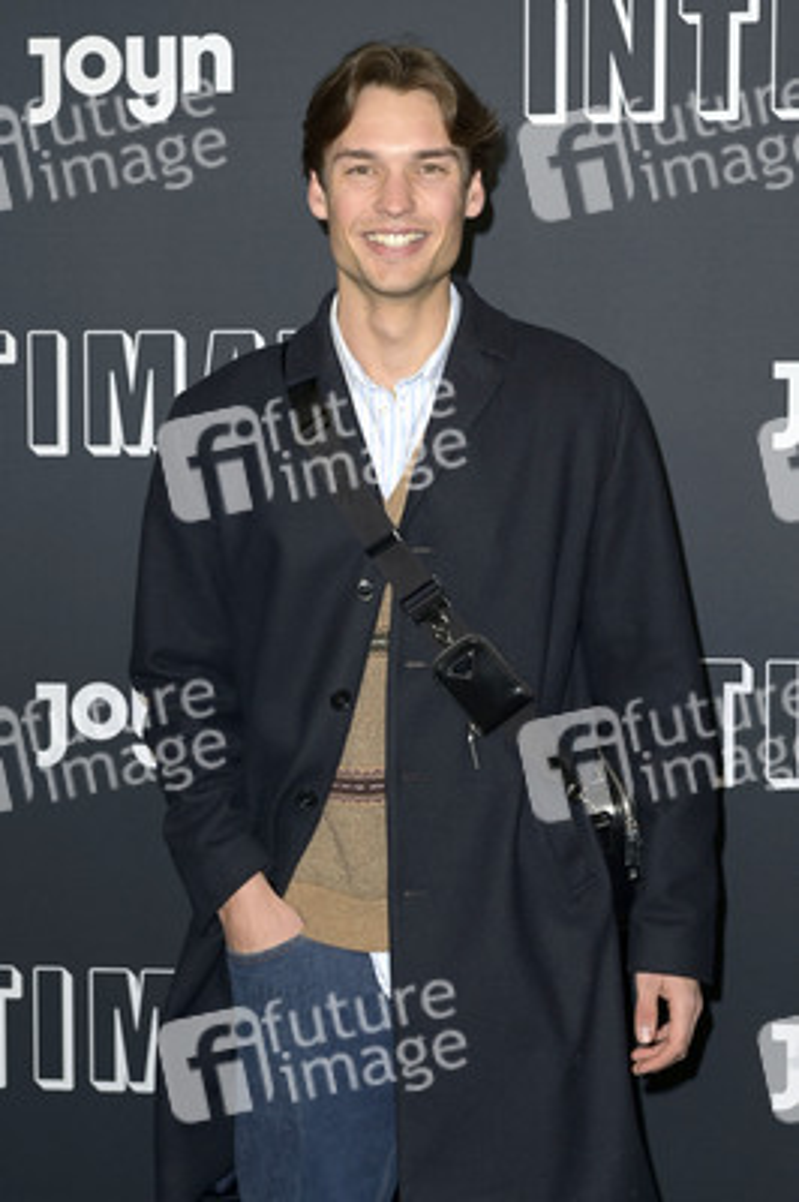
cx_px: 400
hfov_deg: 21.9
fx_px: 2068
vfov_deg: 32.4
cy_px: 601
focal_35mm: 62
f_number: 5.6
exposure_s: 1/250
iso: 640
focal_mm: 62
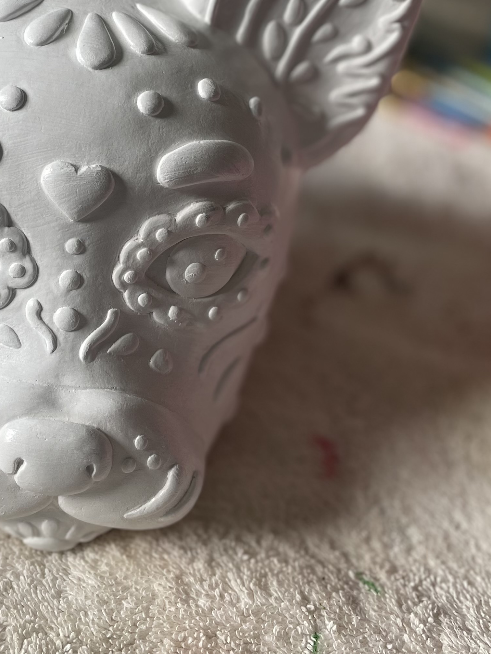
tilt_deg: -37.6
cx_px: 98
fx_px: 983
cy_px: 226
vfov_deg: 36.5
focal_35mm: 52
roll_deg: -6.0
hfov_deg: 27.5
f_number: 1.6
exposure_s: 1/132
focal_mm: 4.2
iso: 32
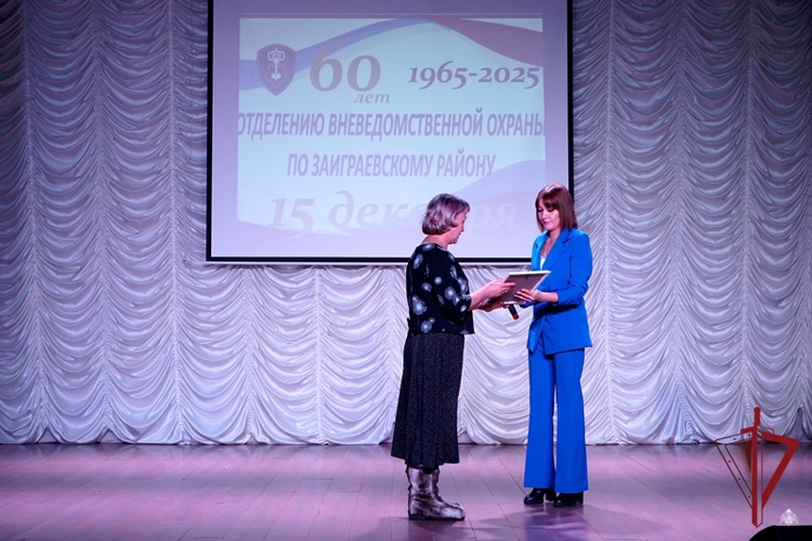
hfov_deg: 41.1
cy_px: 270
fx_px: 1083
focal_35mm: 48
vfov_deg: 28.1
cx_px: 406
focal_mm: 32
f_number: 4.5
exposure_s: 1/160
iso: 400
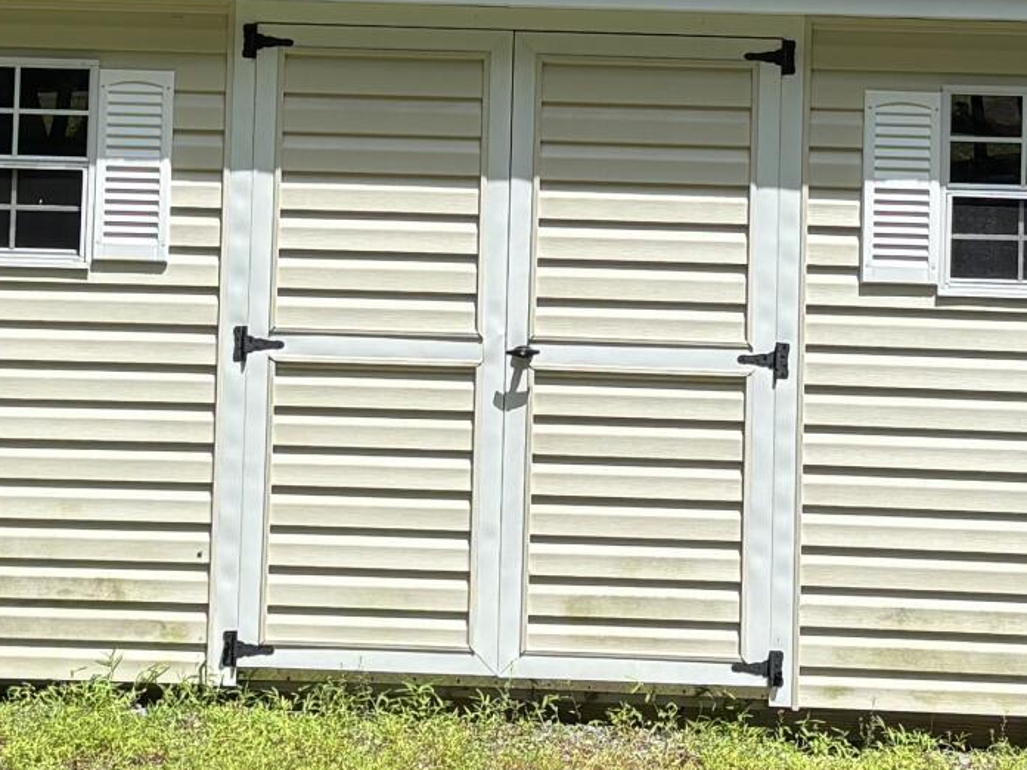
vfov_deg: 13.0
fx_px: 3323
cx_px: 496
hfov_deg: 17.6
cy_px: -27
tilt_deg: +0.9
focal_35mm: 112
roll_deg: -1.8
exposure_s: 1/1695
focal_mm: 5.96
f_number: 1.6
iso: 50
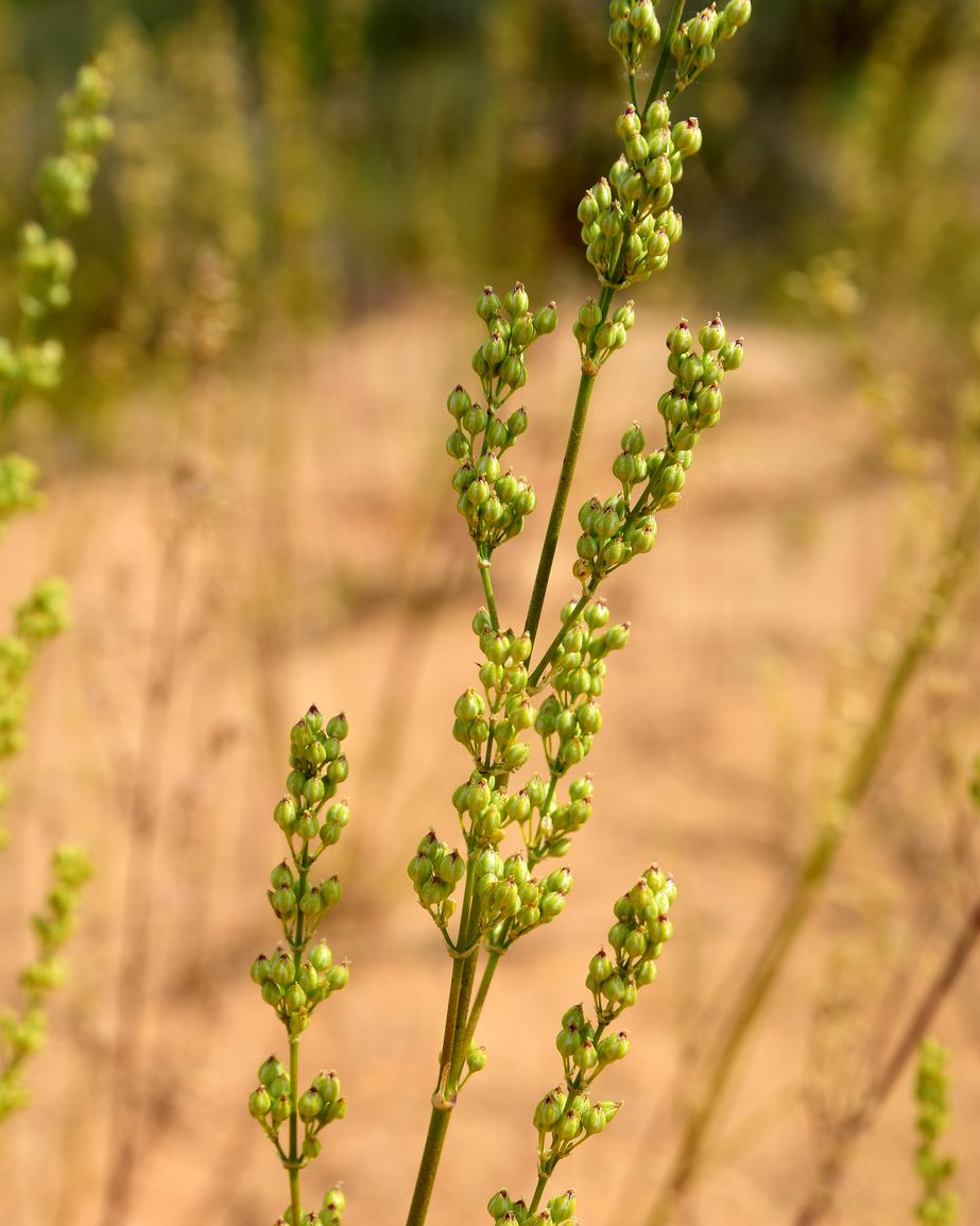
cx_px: 494
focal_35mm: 82
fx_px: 2973
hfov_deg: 18.7
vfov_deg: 23.2
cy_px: 737
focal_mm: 48
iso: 100
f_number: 10
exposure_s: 1/160
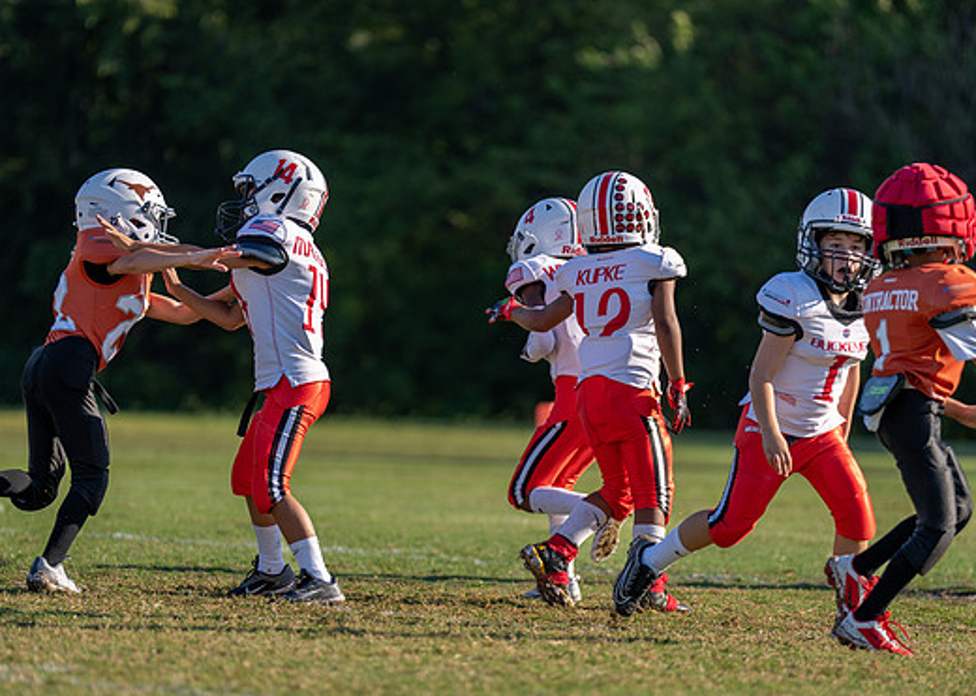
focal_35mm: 275
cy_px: 420
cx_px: 468
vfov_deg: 5.2
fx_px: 7620
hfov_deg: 7.3
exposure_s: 1/1600
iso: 100
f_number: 2.8
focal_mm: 200
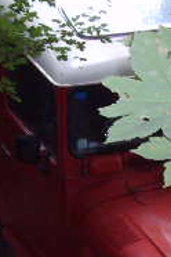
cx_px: 200
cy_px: 203
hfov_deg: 8.8
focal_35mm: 154
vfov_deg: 13.3
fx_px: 1097
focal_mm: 7.2
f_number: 3
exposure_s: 1/45
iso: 126
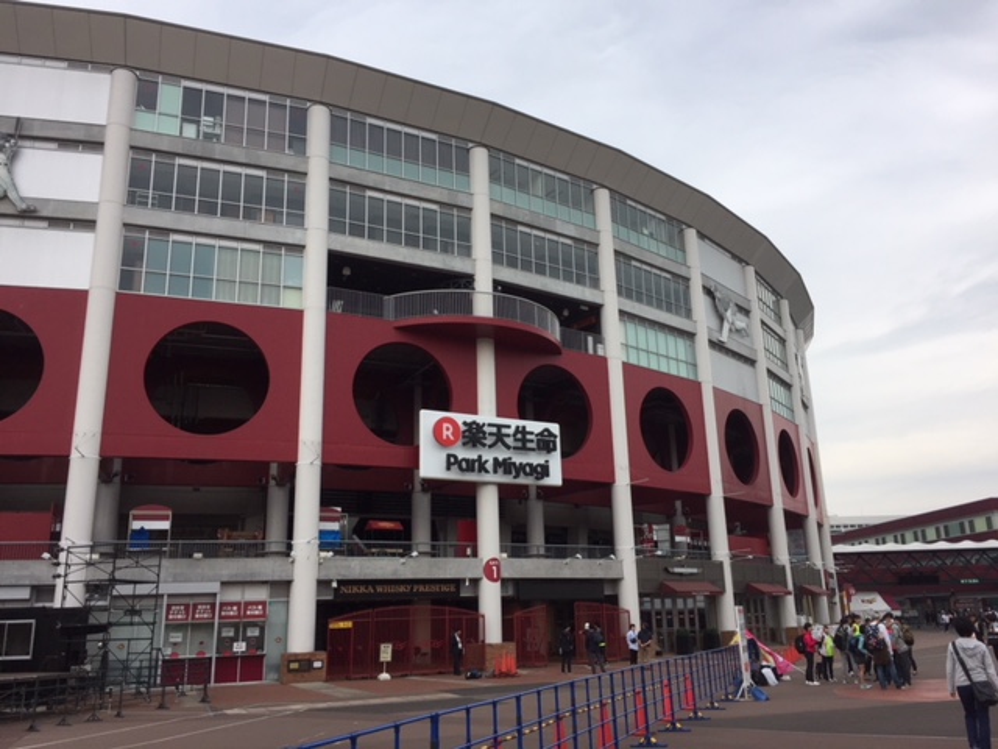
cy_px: 374
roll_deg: +2.1
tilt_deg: +14.9
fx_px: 836
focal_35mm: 29
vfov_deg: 48.2
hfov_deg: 61.7
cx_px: 499
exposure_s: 1/719
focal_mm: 4.15
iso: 32
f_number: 2.2
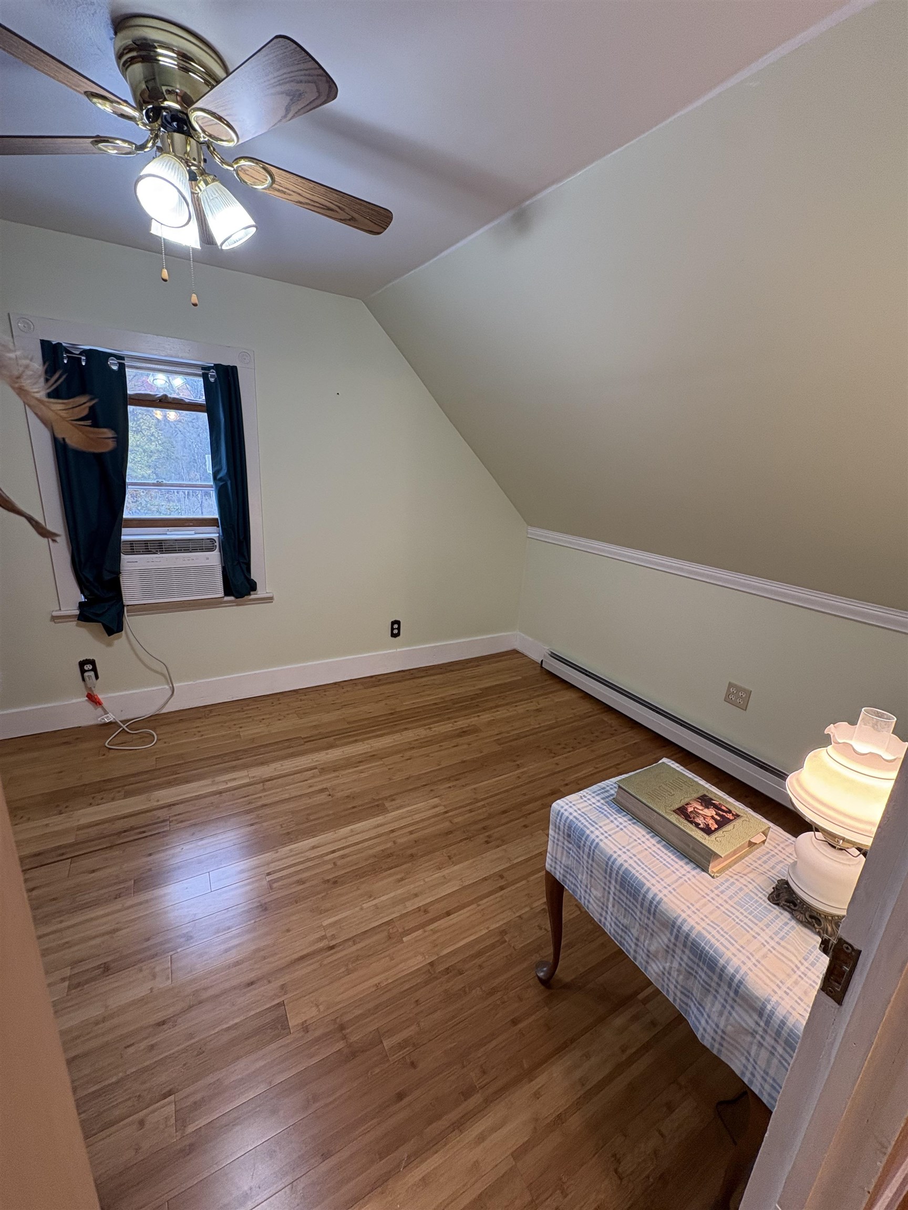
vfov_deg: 102.1
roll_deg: -3.3
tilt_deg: -15.3
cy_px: 605
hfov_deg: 85.7
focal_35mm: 14
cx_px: 454
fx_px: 490
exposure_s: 1/60
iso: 160
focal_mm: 2.22
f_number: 2.2
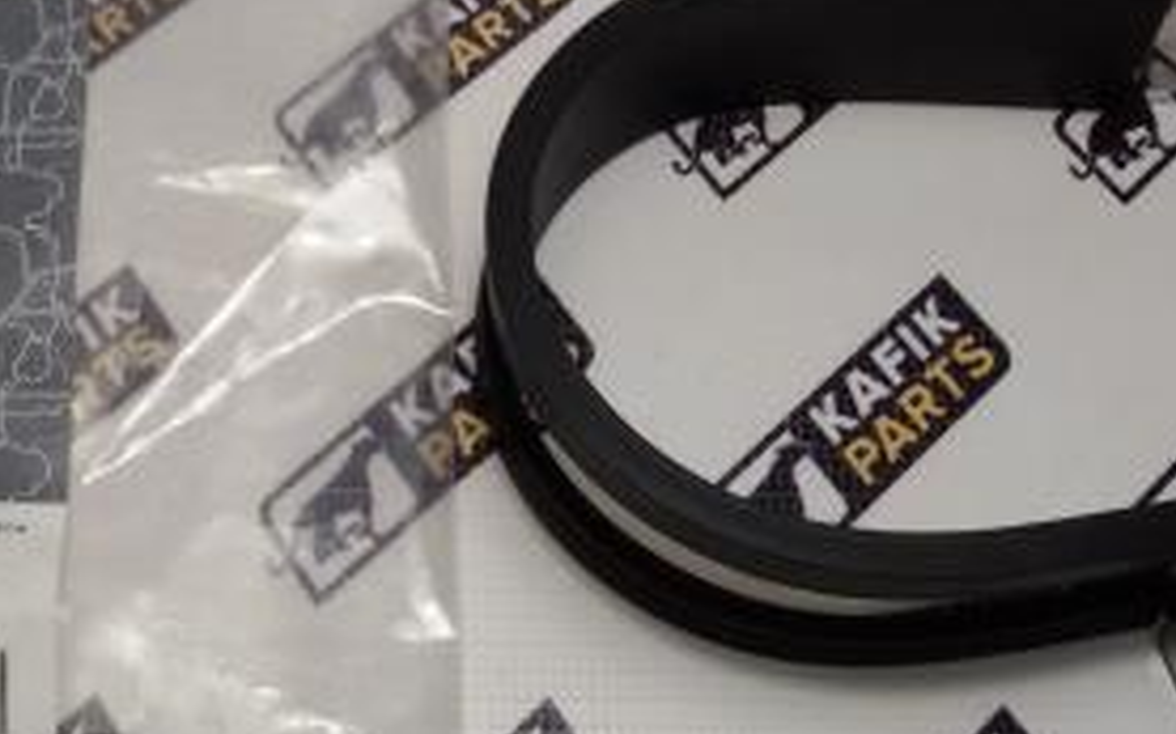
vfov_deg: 20.3
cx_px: 374
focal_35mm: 64
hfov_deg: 31.7
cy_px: 397
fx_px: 2051
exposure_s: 1/100
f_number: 2.4
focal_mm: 2.93
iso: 64
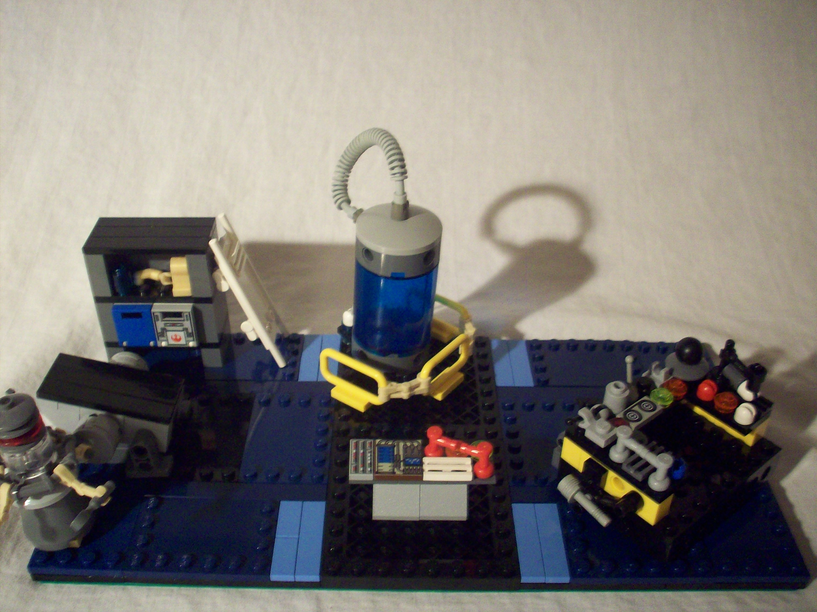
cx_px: 408
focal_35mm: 37
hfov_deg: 50.1
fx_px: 873
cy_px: 306
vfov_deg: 38.7
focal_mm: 6.2
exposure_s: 1/8
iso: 200
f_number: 2.8
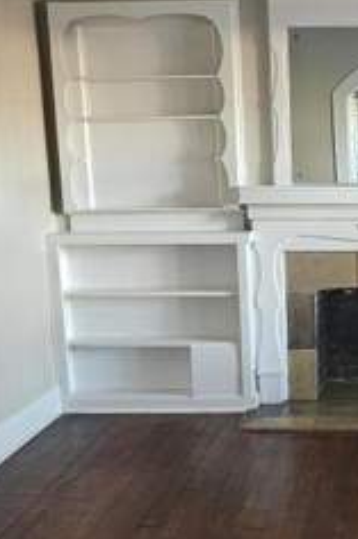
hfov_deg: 20.0
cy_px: 345
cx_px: 388
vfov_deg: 30.8
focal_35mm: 65
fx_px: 971
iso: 640
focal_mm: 6.3
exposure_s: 1/40
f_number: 1.7
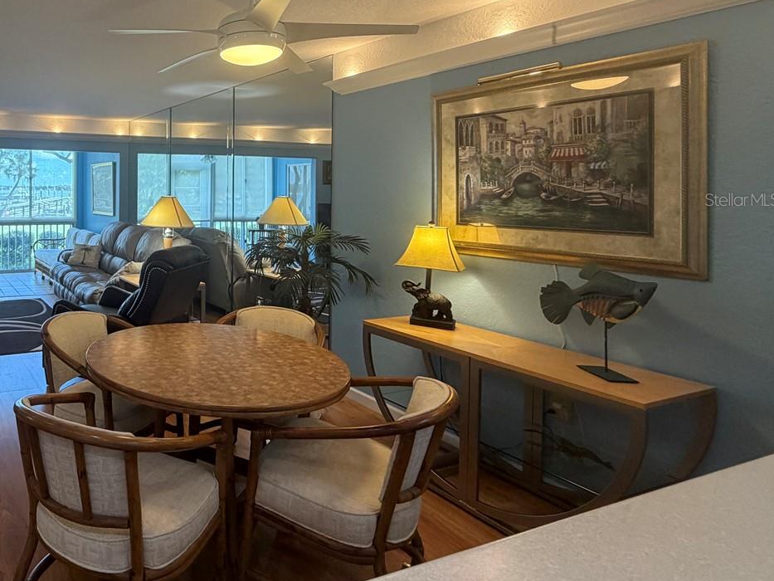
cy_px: 199
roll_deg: +0.3
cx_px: 119
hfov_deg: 63.2
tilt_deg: -0.6
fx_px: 537
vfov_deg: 55.8
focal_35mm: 24
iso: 200
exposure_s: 1/60
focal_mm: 2.22
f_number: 2.2
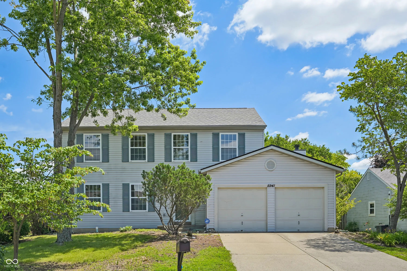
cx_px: 204
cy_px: 136
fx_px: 333
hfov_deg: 62.8
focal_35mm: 30
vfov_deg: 44.3
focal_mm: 29.5
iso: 100
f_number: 8
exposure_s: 1/320
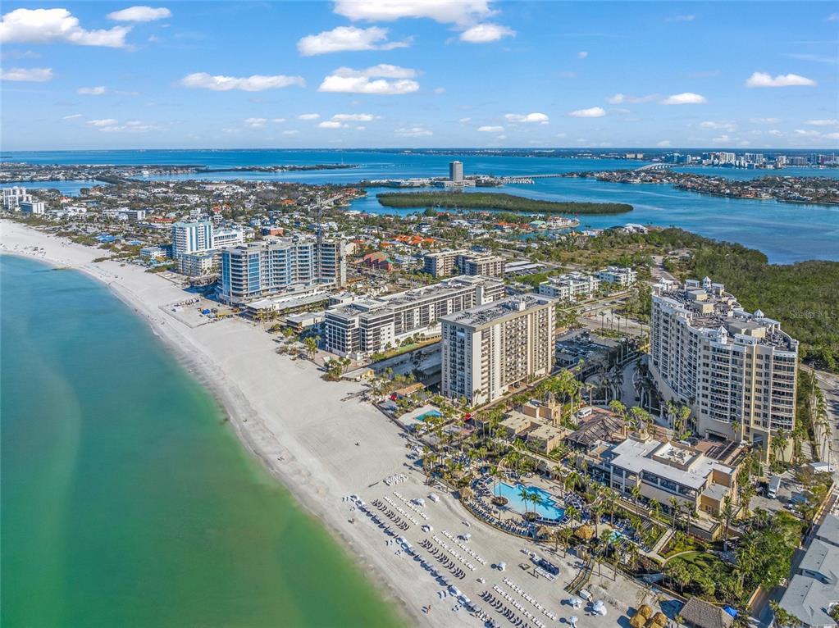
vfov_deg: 56.8
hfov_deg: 71.6
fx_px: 581
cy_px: 314
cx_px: 420
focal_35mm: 24
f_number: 2.8
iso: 100
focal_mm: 12.29
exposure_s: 1/2500
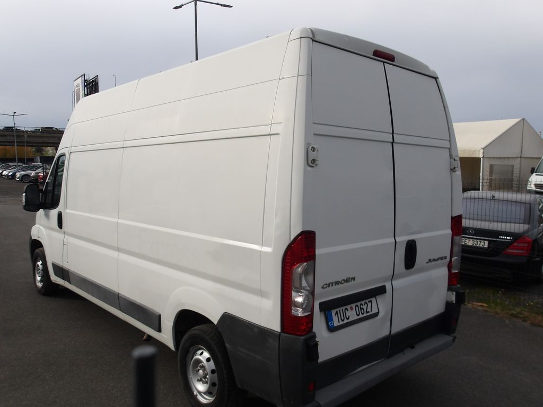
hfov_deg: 65.3
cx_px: 272
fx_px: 424
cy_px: 204
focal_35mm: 27
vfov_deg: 51.4
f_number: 10.4
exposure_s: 1/97
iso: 100
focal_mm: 4.9
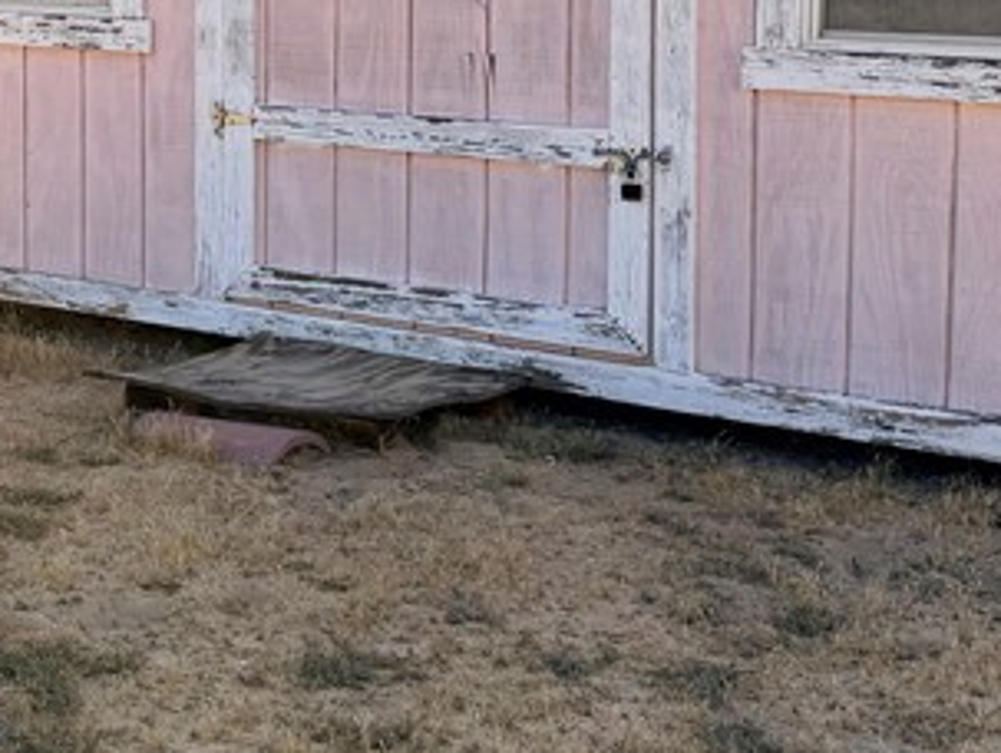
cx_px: -155
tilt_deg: -3.8
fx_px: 2345
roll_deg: +0.4
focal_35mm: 81
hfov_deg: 22.5
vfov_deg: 17.9
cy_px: 50
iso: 125
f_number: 1.78
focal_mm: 6.76
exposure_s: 1/4673
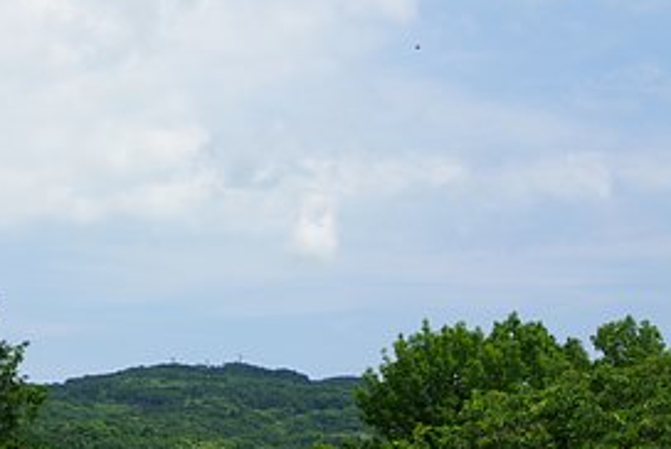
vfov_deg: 13.9
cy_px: 236
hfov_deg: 20.4
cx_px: 146
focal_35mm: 99
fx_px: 1846
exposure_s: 1/400
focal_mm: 35
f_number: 7.1
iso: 100
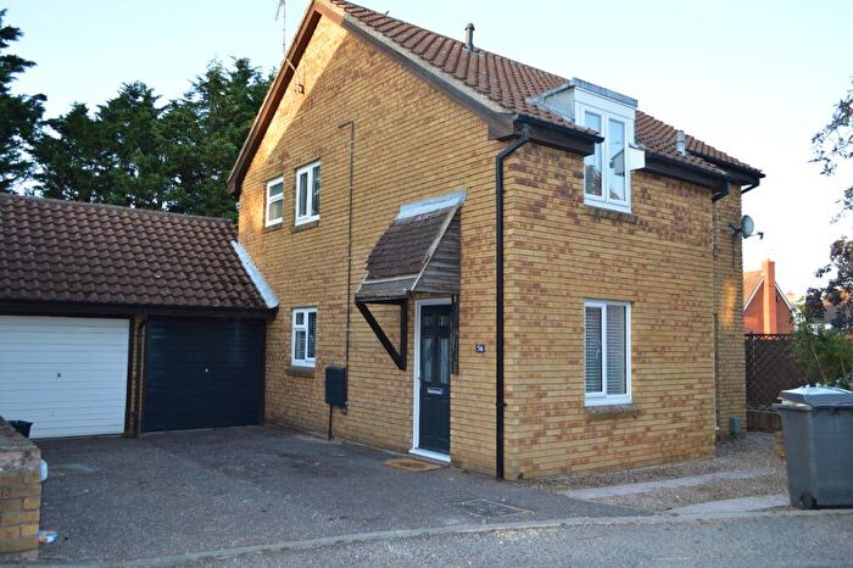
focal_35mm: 27
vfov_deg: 47.9
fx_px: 639
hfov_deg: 67.4
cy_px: 284
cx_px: 426
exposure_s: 1/125
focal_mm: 18
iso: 180
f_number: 4
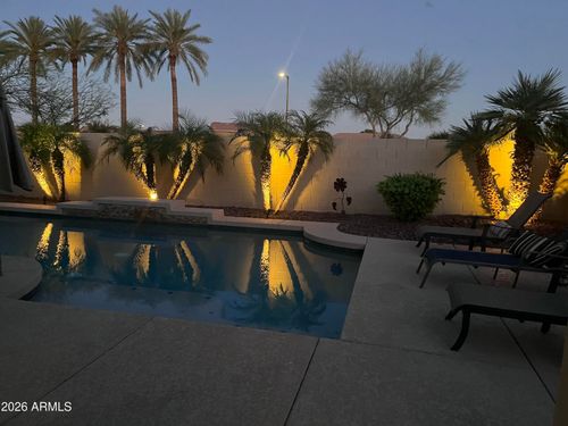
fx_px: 427
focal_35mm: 26
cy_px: 213
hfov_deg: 67.3
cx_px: 284
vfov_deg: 53.1
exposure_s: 1/30
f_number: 1.6
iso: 800
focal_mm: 5.1
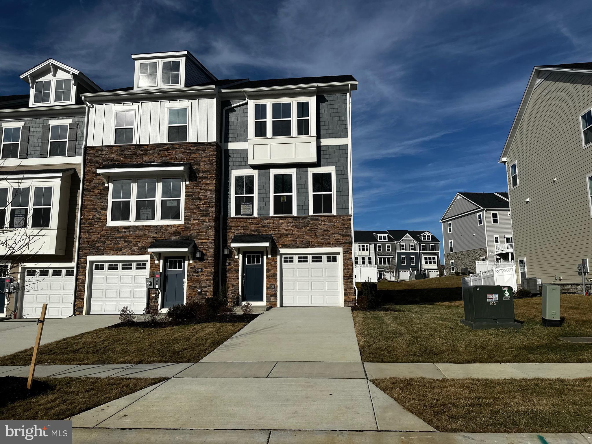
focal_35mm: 24
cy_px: 222
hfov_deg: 71.6
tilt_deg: +9.0
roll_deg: +0.7
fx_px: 410
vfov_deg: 56.8
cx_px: 296
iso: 80
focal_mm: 6.86
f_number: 1.78
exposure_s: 1/10753
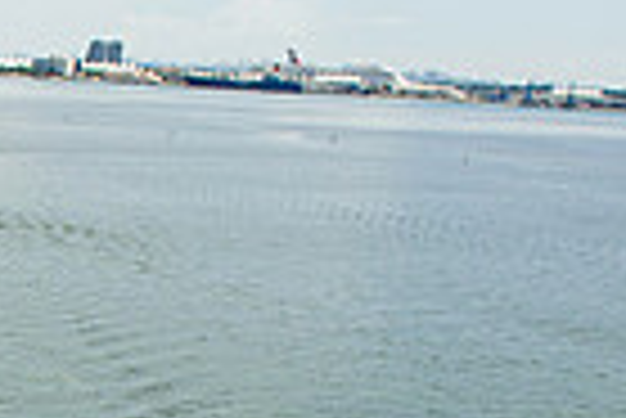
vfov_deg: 12.8
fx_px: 1741
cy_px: 674
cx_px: -396
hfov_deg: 17.6
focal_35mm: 100
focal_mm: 24
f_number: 4
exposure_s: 1/2000
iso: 200
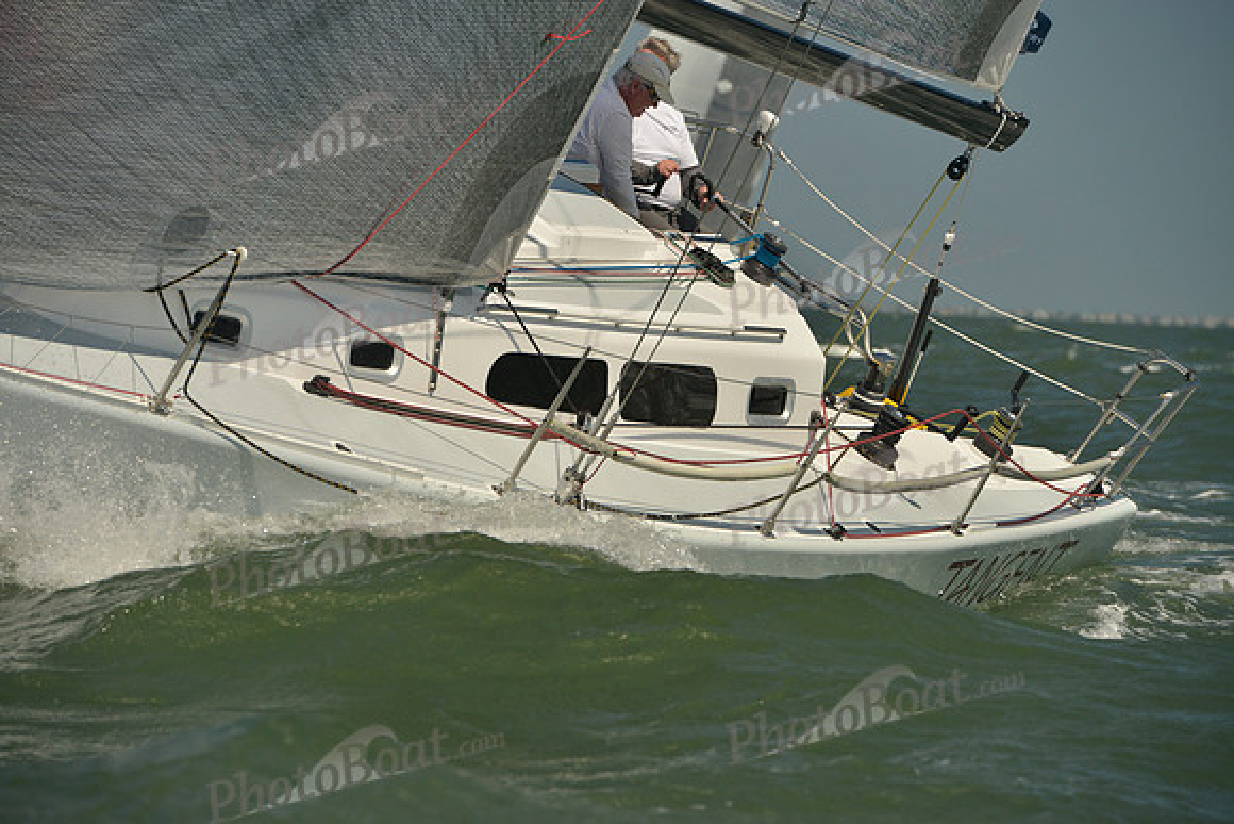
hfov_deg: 10.3
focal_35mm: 200
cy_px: 412
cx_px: 617
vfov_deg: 6.9
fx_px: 6857
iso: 280
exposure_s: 1/1000
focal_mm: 200
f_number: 9
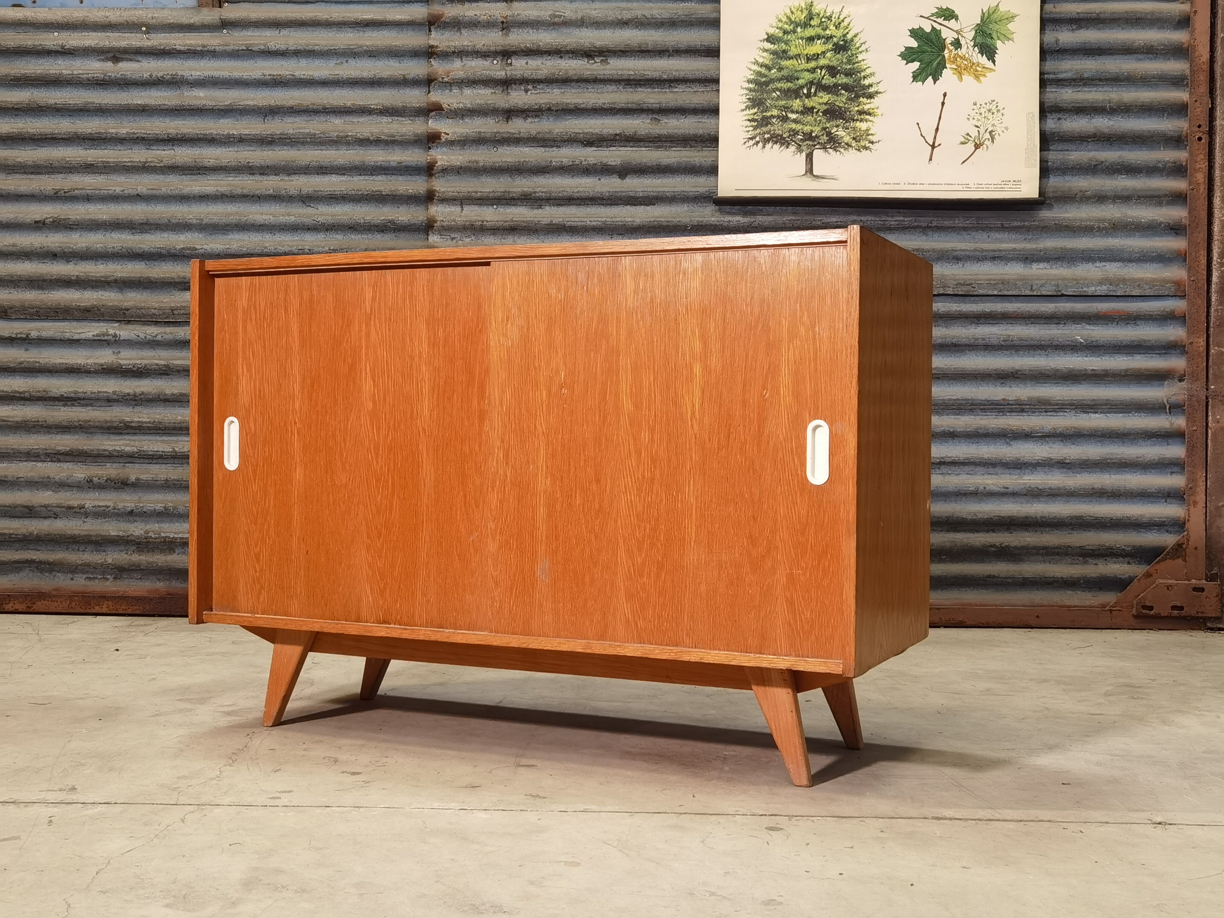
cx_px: 612
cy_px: 459
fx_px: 1414
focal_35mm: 40
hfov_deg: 46.8
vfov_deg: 36.0
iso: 320
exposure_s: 1/33.3
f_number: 1.9
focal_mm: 6.71
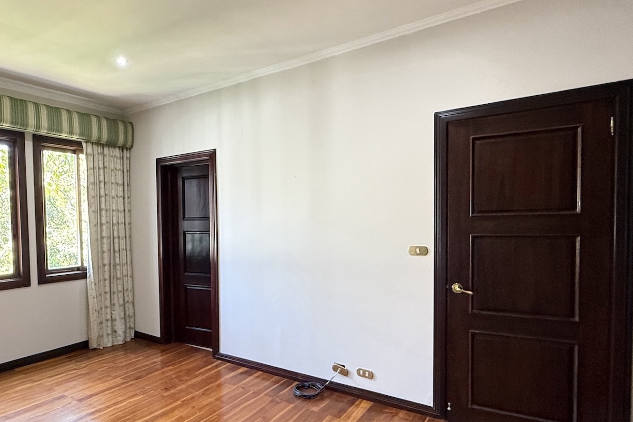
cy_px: 236
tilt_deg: -2.4
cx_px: 236
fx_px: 404
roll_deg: +0.8
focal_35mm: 23
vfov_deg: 55.0
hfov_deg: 74.7
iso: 500
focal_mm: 2.22
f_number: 2.2
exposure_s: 1/60
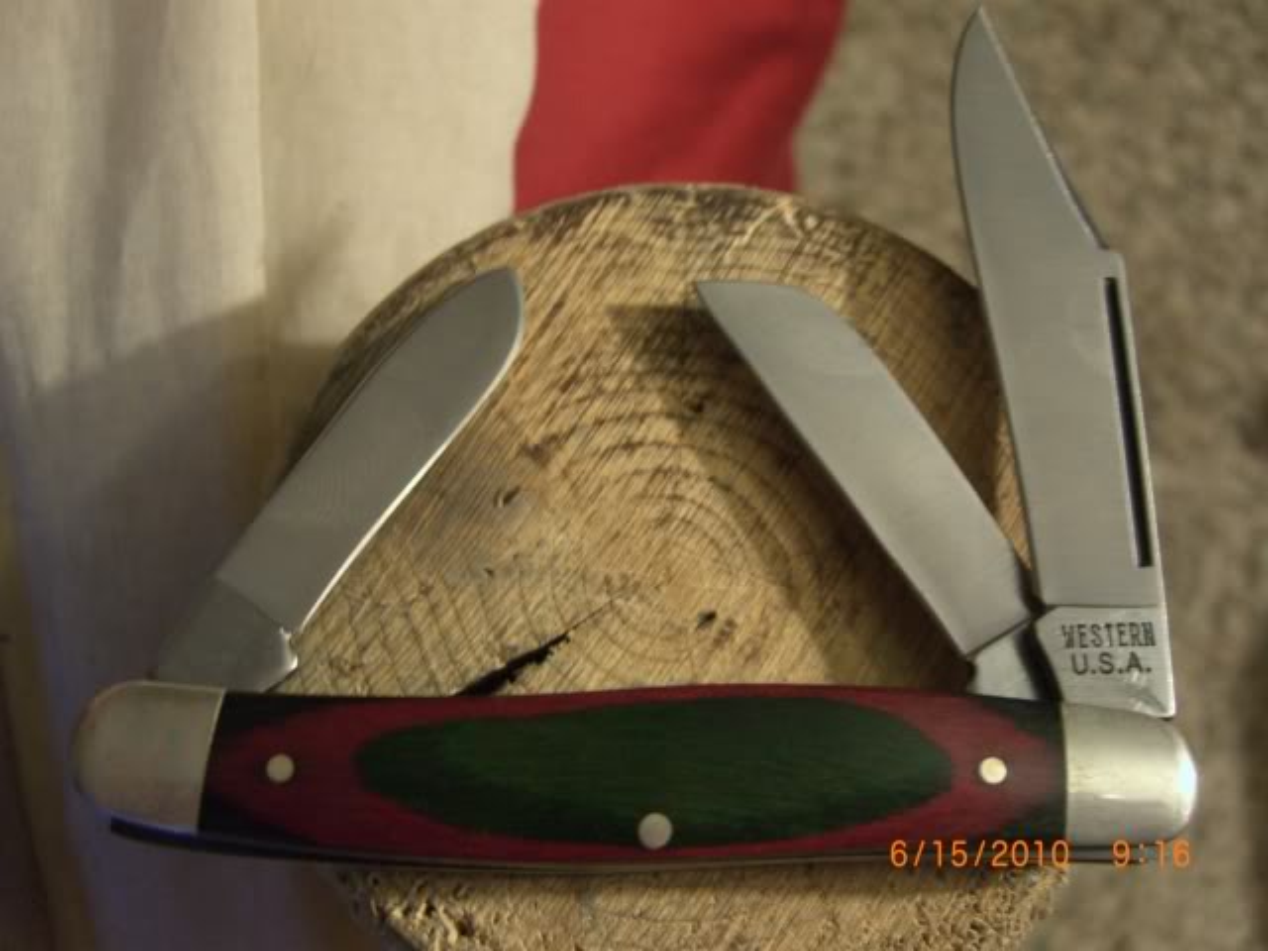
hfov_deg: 49.0
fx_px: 1392
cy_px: 476
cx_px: 634
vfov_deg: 37.7
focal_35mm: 38
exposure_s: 1/8
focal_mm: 7.9
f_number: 2.8
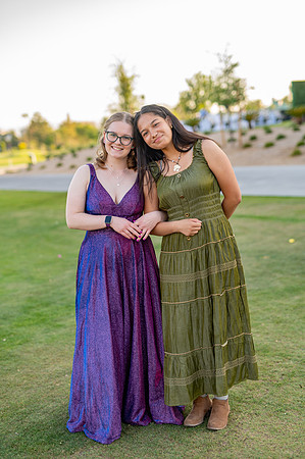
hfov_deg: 26.9
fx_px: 637
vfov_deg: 39.6
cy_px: 230
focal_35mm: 50
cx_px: 152
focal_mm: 50
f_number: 2
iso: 100
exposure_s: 1/400
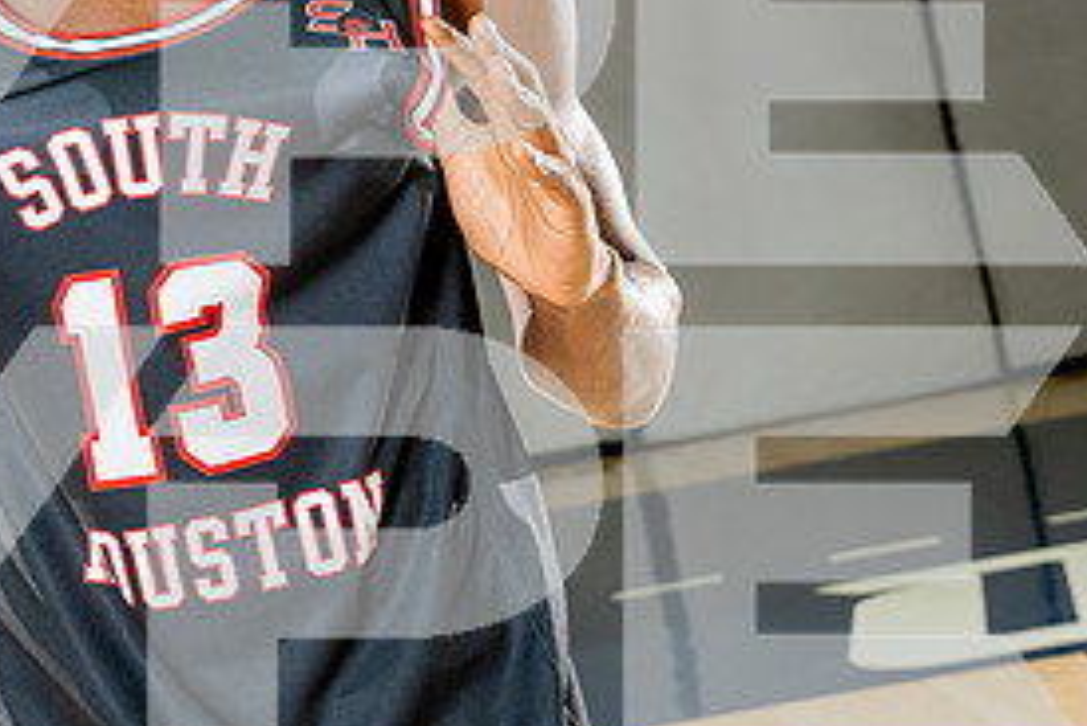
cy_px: 58
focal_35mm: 106
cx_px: 83
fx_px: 3202
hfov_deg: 18.9
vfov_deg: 12.8
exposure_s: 1/250
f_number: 7.1
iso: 640
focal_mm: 50
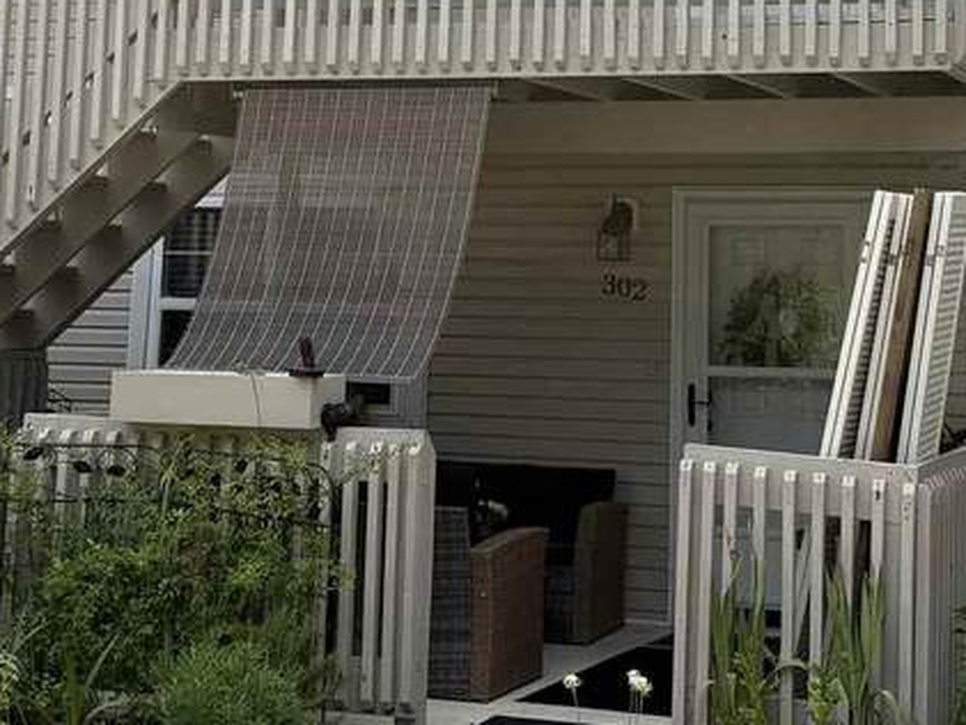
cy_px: 9
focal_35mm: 73
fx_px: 2038
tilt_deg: +8.4
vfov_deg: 19.6
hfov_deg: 26.6
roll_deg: -0.8
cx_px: 562
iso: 80
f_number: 1.78
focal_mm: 6.76
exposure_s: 1/4405
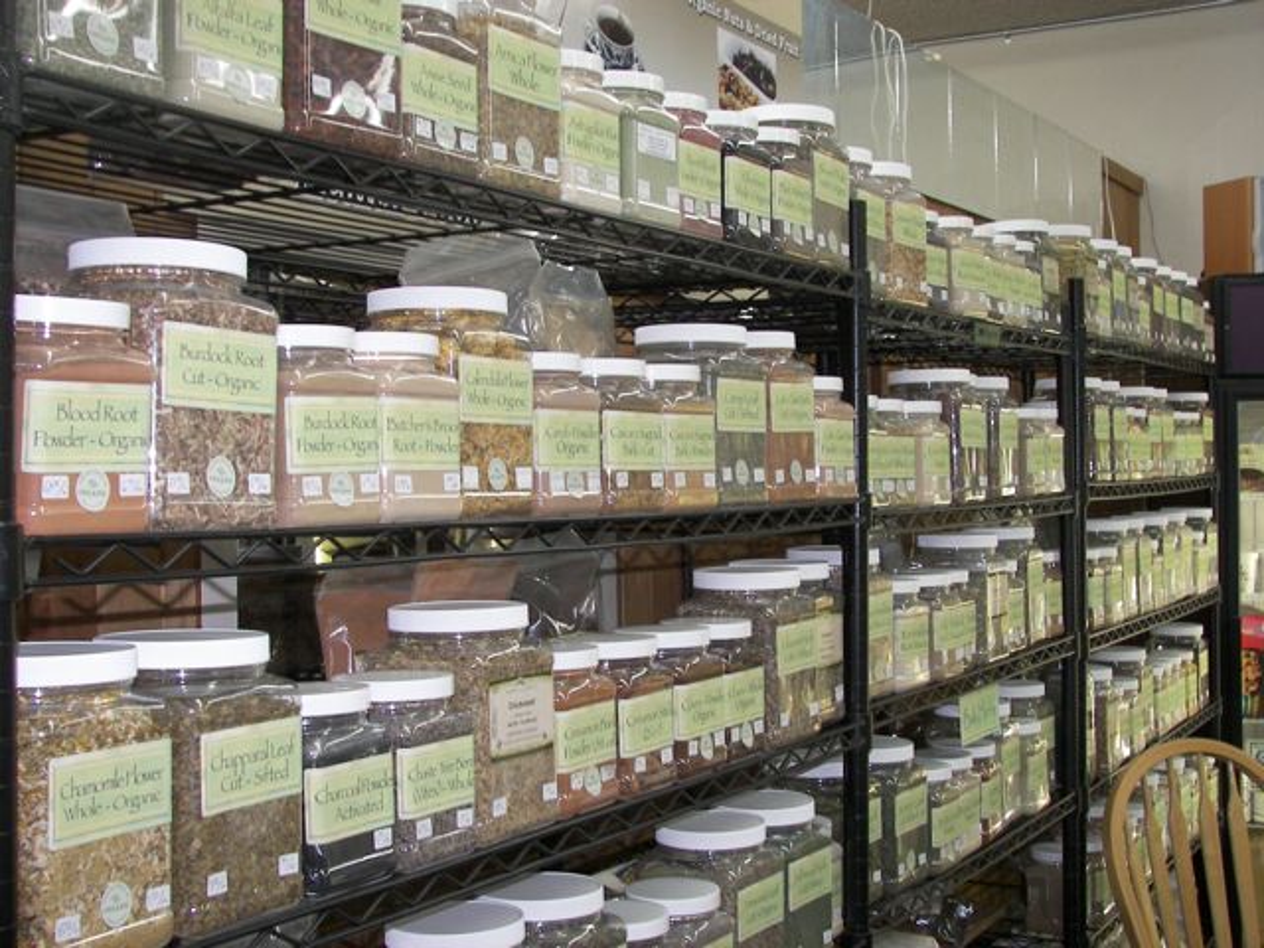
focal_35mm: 47
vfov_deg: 30.9
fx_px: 1716
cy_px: 474
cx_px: 632
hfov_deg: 40.4
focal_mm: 7.8
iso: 100
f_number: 2.8
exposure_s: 1/30
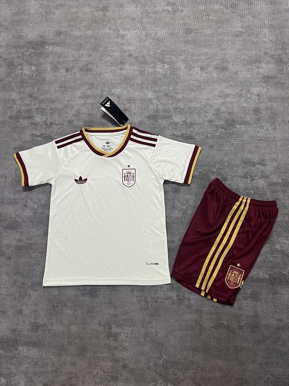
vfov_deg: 71.6
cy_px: 193
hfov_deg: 56.8
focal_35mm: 24
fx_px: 267
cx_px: 144
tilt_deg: -77.5
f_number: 1.78
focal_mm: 6.76
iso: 160
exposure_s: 1/50
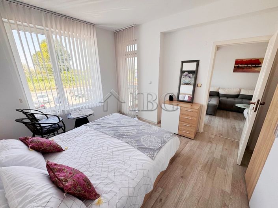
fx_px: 112
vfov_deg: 85.6
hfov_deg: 102.1
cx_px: 139
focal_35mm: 14
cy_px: 104
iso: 40
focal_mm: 2.22
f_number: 2.2
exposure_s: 1/143
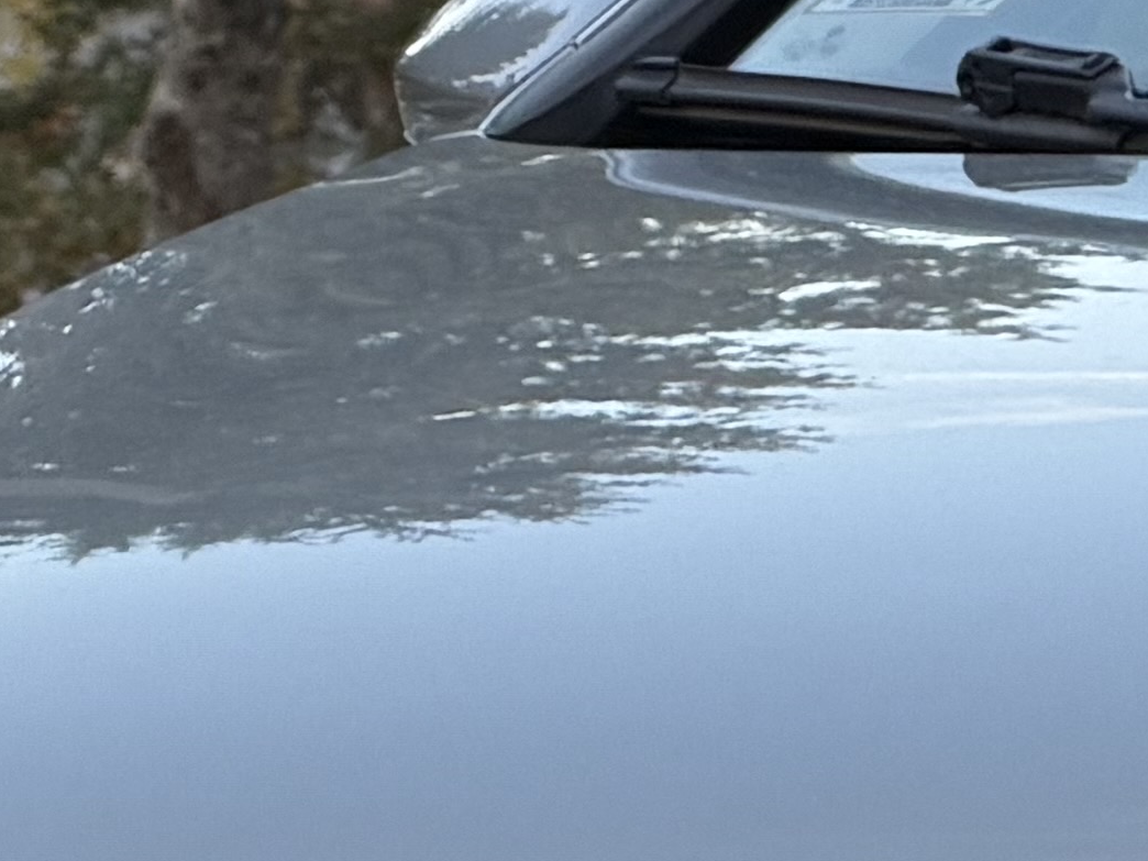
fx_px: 18141
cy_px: 761
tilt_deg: -1.5
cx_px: 1955
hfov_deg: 3.6
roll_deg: -0.3
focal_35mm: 547
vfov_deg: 2.7
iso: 100
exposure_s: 1/121
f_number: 2.8
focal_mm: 16.89
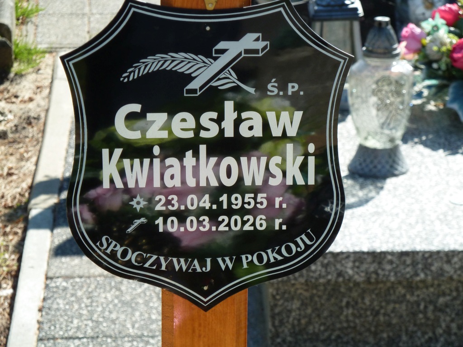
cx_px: 232
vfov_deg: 10.1
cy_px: 174
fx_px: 1966
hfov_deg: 13.4
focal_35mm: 147
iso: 160
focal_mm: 24.1
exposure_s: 1/320
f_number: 4.5
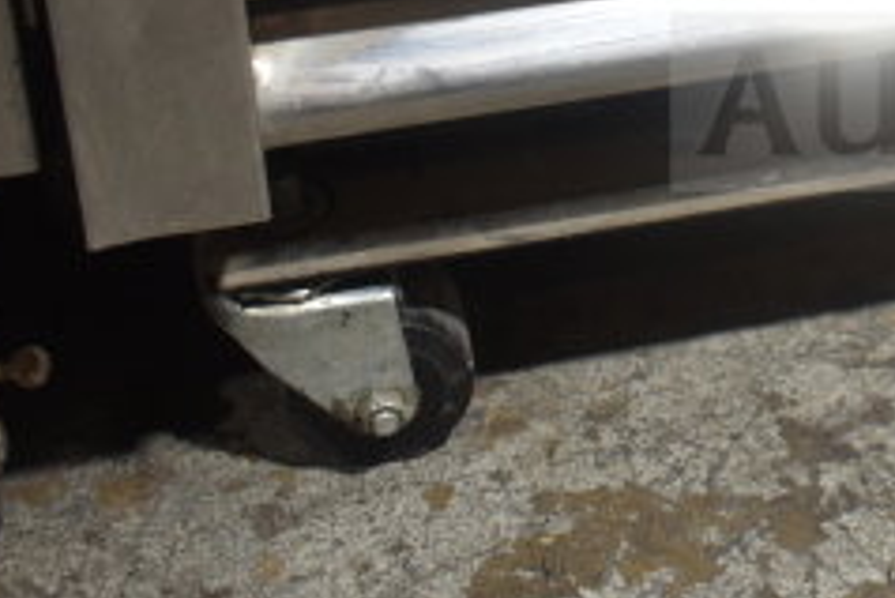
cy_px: -107
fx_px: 2395
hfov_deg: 19.8
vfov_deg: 13.8
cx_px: 1091
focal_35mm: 96
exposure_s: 1/40
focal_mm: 25
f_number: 4
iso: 280
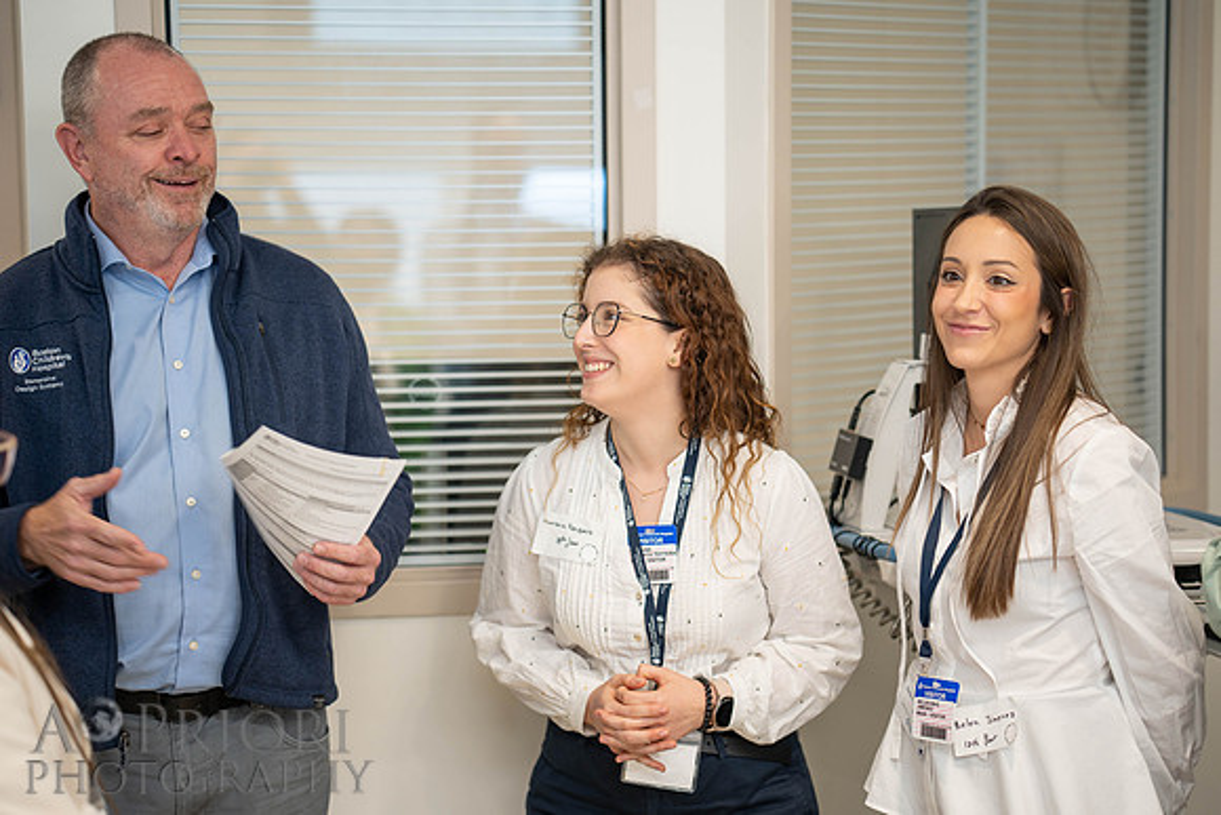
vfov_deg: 15.8
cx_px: 610
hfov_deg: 23.6
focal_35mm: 86
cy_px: 408
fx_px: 2928
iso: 250
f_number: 1.8
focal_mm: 85
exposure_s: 1/125
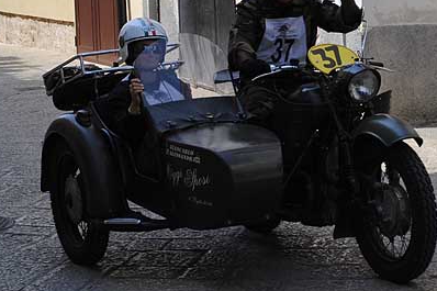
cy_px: 114
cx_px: 253
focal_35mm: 77
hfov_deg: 26.3
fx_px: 934
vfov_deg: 17.7
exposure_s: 1/800
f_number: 5.3
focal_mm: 42
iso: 200
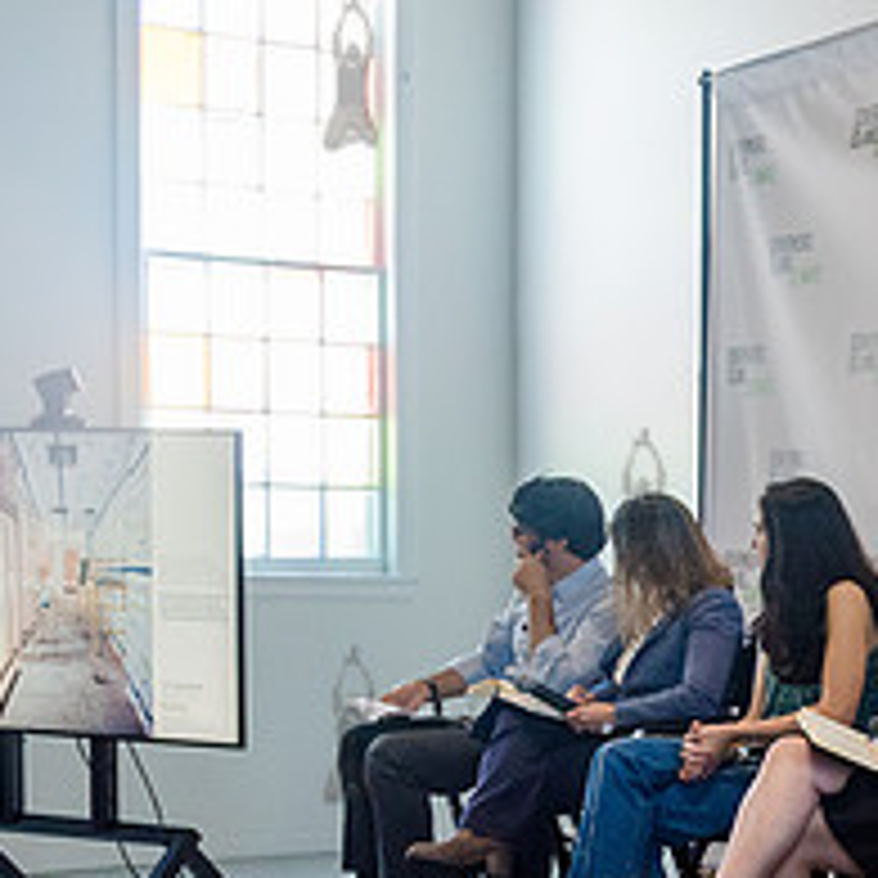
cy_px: 724
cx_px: 1246
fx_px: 2410
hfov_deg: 18.7
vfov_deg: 20.4
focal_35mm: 84
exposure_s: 1/400
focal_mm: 31
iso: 4000
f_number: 4
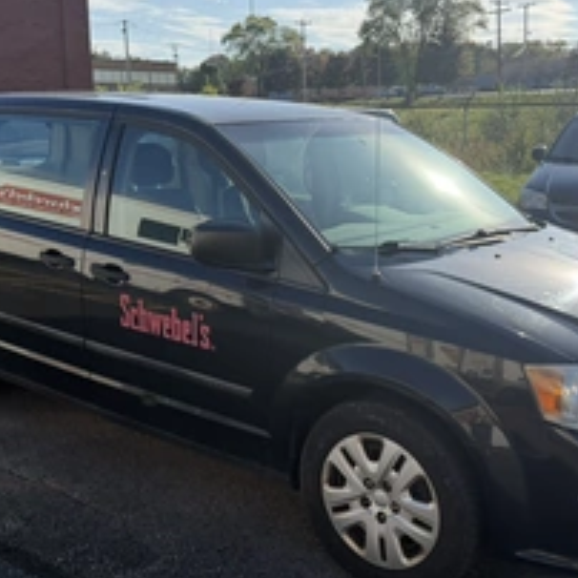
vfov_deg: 40.0
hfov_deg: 40.0
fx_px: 793
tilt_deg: -9.7
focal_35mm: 42
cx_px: 298
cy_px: 286
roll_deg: -0.4
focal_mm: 6.76
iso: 100
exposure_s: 1/4975
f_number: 1.78
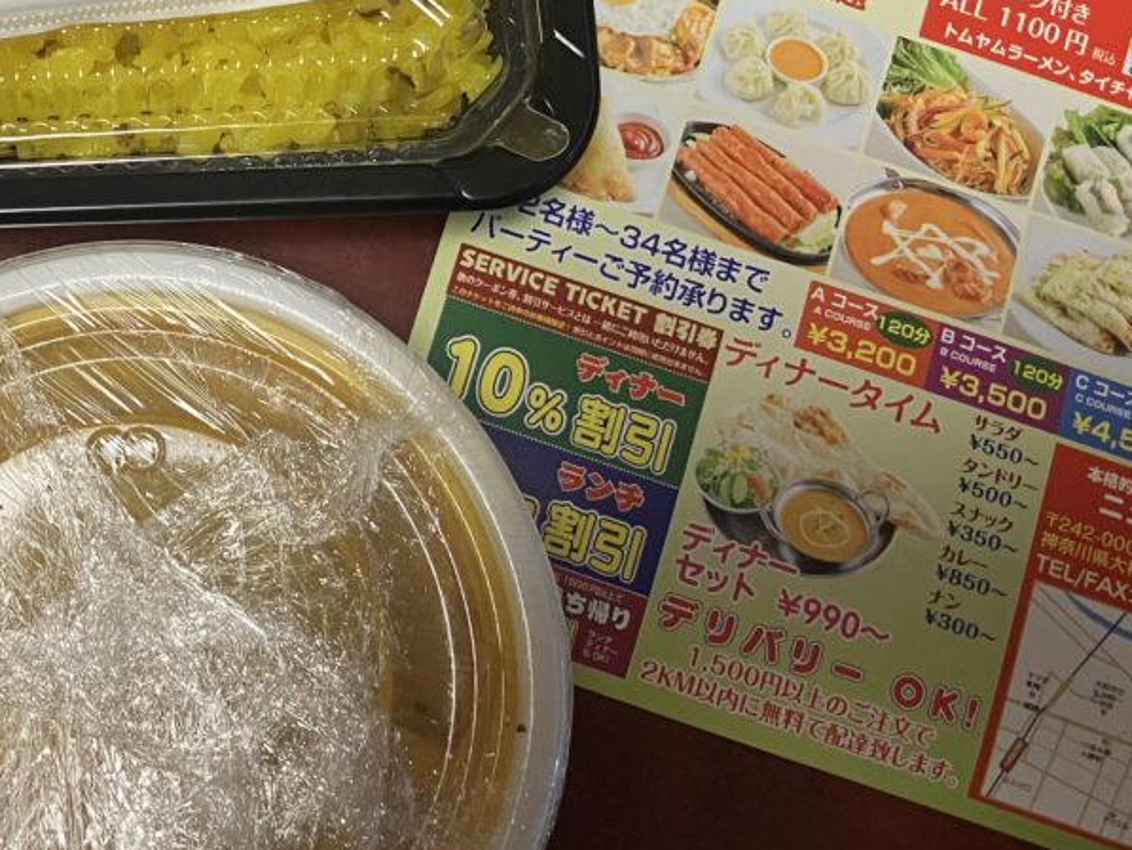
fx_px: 1962
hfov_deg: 31.3
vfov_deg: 24.0
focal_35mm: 60
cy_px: 163
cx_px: 226
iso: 80
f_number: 1.8
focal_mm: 3.99
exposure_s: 1/50
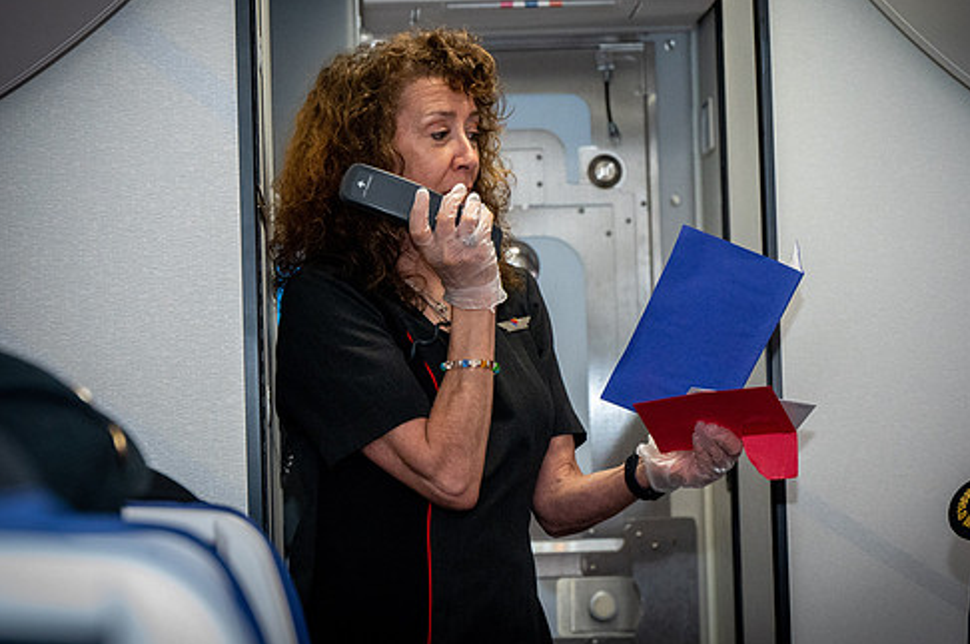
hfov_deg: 16.7
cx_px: 531
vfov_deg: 11.1
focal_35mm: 123
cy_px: 283
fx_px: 3311
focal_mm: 103
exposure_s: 1/200
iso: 8000
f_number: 7.1
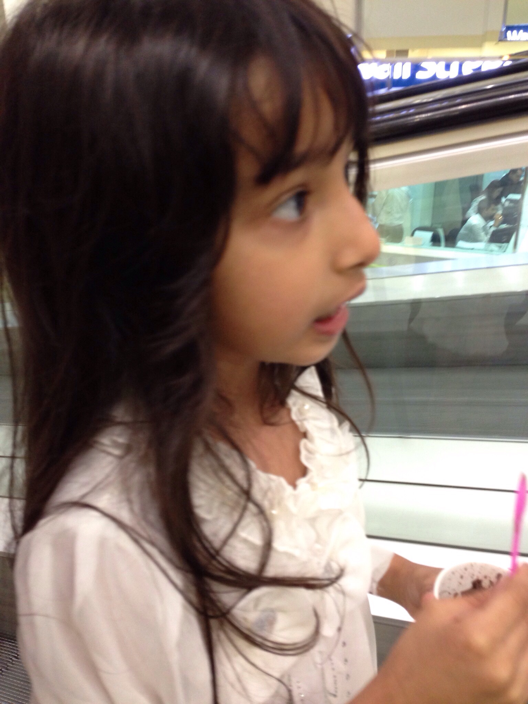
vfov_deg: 55.4
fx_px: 671
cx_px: 264
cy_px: 352
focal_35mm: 33
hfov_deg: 42.9
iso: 160
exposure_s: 1/20
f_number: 2.4
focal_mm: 4.13
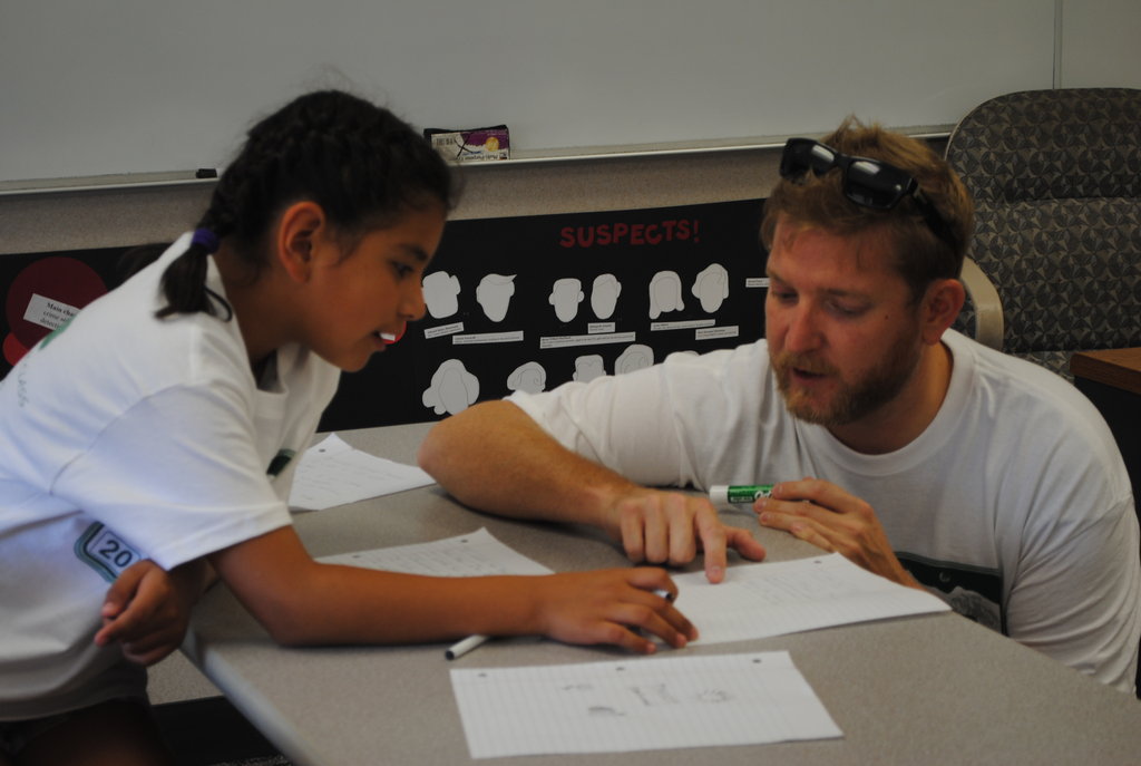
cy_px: 383
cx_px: 570
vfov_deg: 16.6
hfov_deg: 24.6
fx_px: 2620
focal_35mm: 82
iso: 200
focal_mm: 55
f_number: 5.6
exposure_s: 1/30
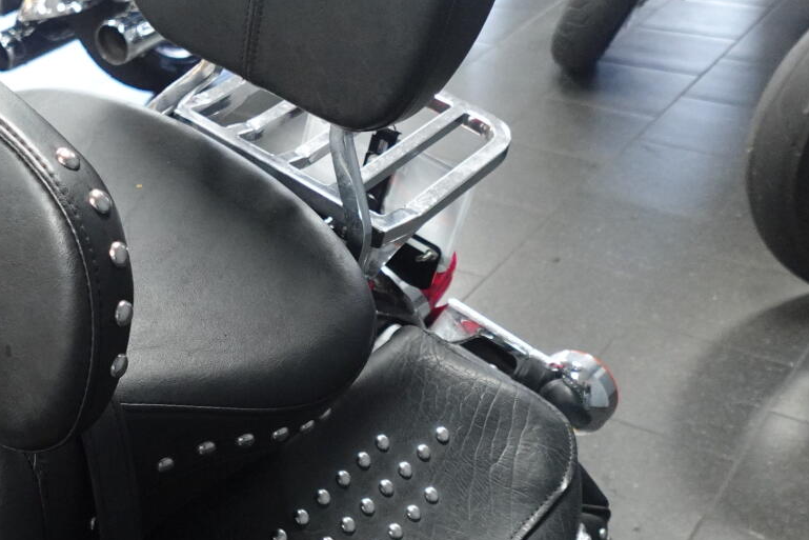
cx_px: 235
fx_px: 1169
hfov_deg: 37.5
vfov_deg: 26.0
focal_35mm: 52
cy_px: 305
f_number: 2
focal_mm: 7.6
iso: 1250
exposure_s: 1/100
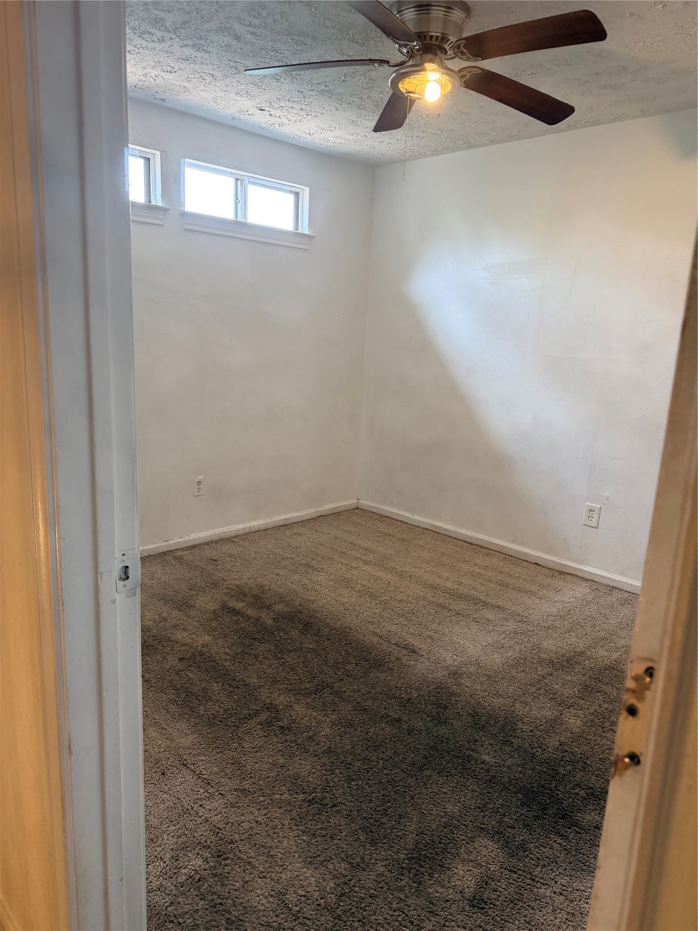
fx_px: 645
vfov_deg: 71.6
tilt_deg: -11.1
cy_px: 466
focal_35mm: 24
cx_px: 349
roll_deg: -4.0
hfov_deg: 56.8
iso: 200
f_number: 1.78
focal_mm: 6.76
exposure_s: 1/135
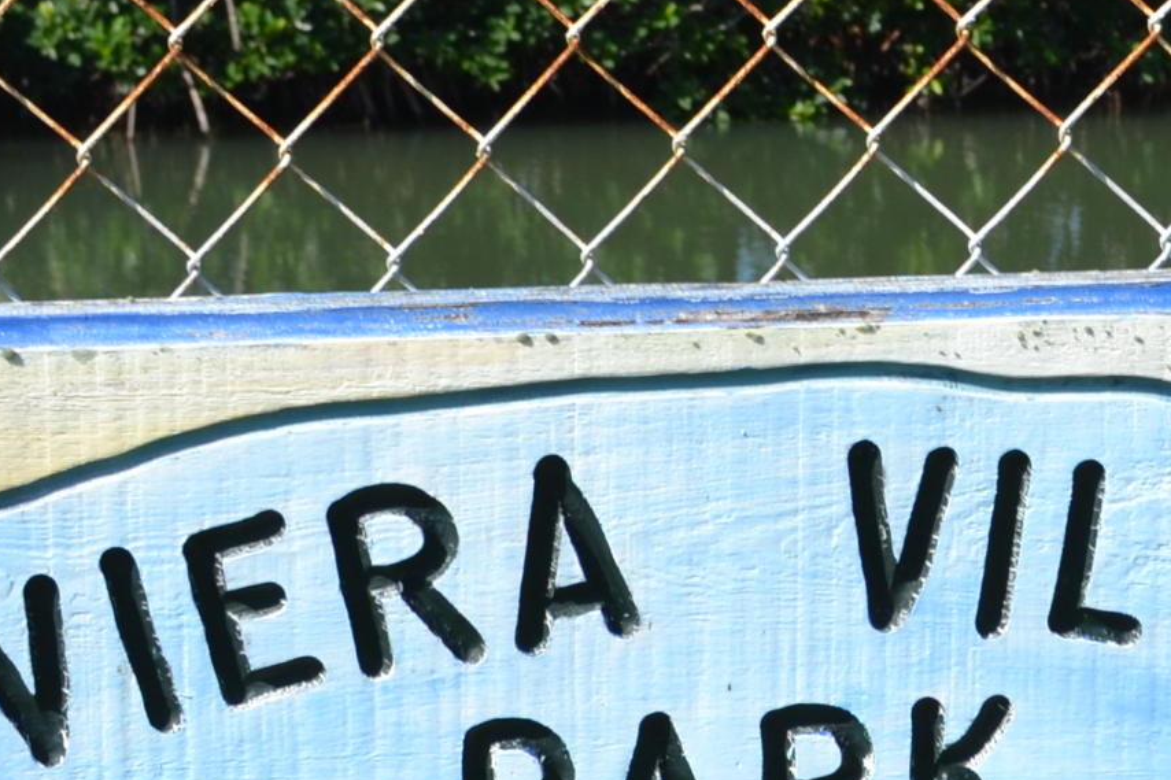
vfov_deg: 10.0
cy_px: 568
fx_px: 4455
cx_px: 1275
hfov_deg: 14.6
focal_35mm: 137
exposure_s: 1/250
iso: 100
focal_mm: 26
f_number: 8
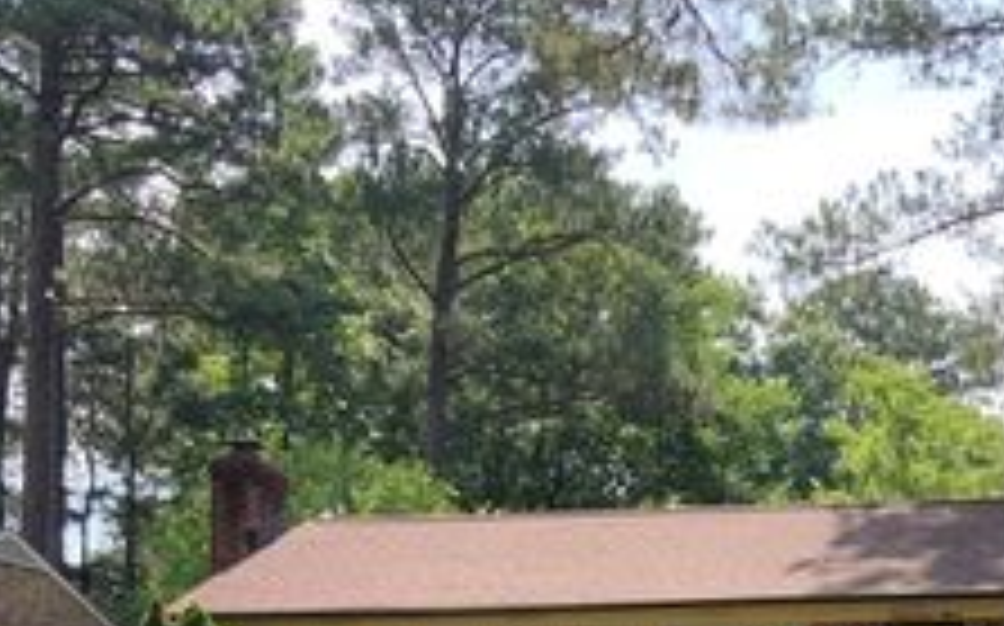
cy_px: 745
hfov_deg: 29.0
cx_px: 833
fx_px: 1887
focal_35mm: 69
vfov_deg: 17.9
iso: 16
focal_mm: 3
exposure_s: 1/428
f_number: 1.8
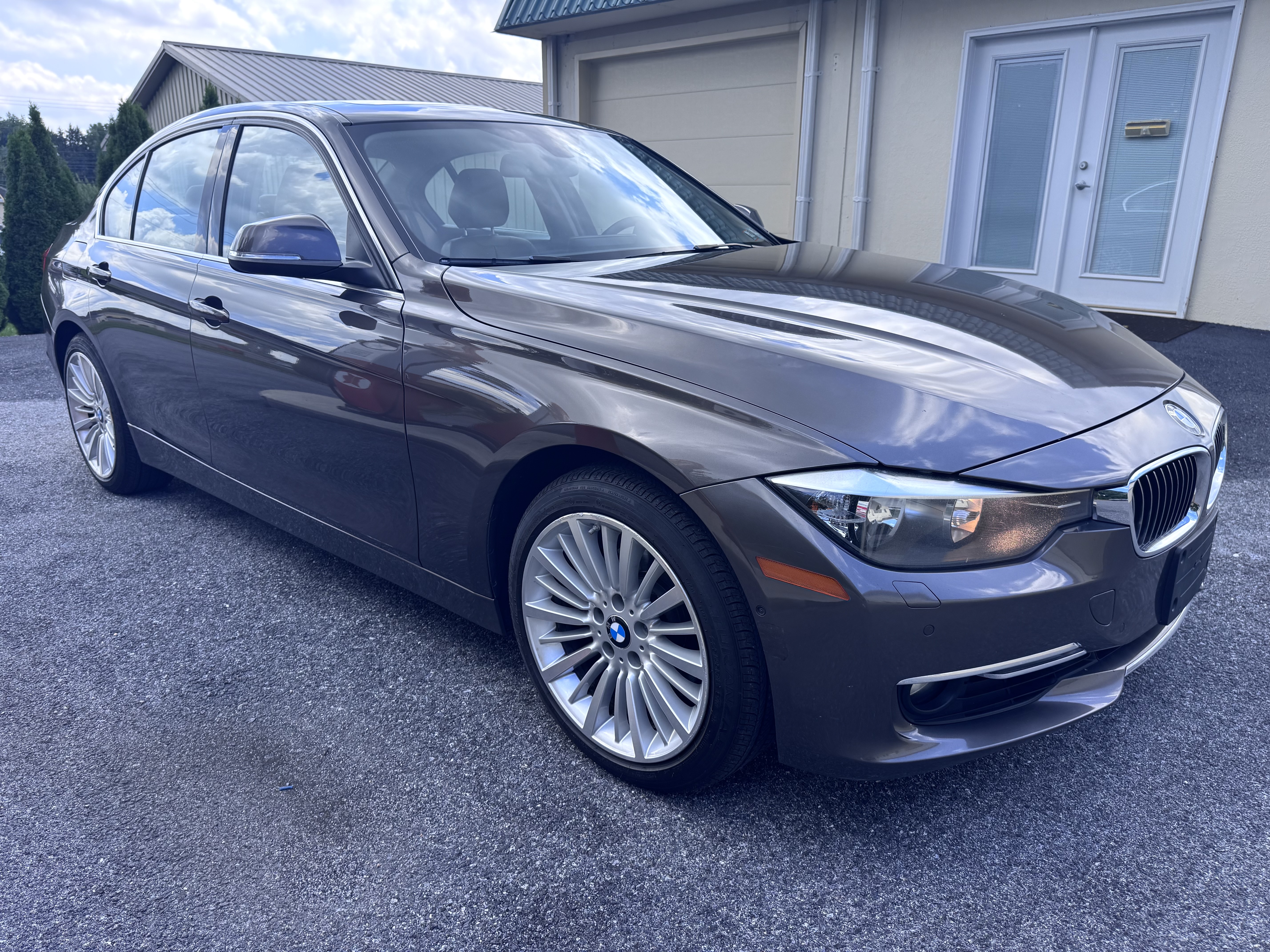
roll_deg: +0.3
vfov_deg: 56.8
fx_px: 881
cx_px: 635
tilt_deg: -18.0
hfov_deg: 71.6
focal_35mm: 24
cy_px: 476
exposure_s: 1/1059
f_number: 1.78
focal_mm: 6.76
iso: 80
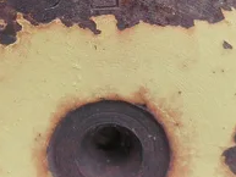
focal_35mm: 58
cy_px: 22
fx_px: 396
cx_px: 86
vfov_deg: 24.6
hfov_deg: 33.0
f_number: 3
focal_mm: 5
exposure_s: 1/80
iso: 64
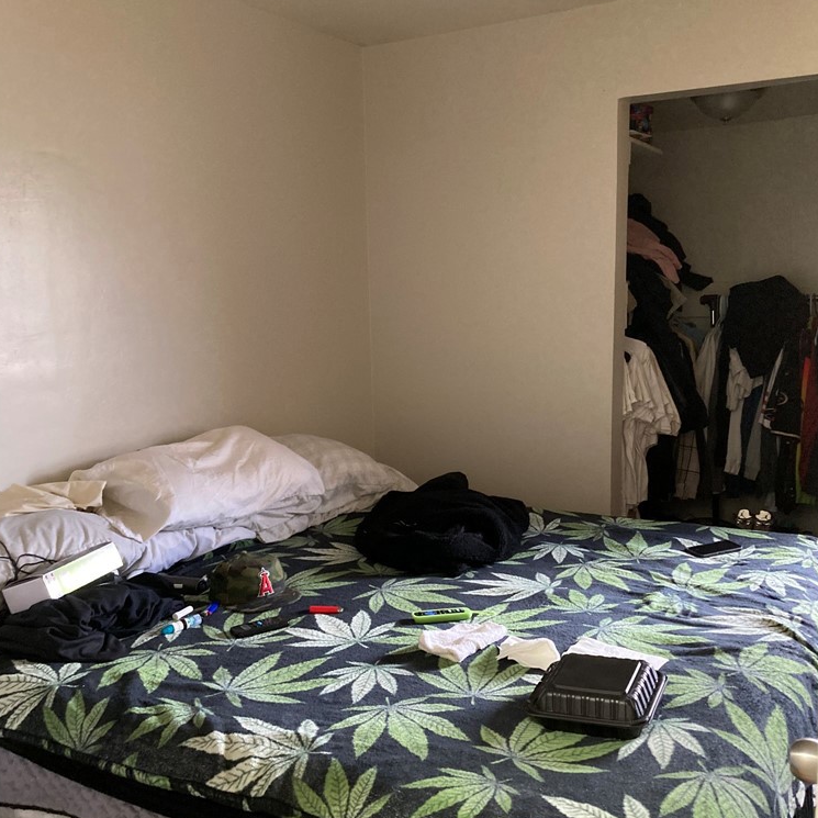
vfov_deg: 48.4
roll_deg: +1.2
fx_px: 909
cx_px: 406
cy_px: 457
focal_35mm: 34
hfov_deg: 48.5
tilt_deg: -9.1
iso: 250
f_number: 1.8
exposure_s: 1/40
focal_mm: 3.99
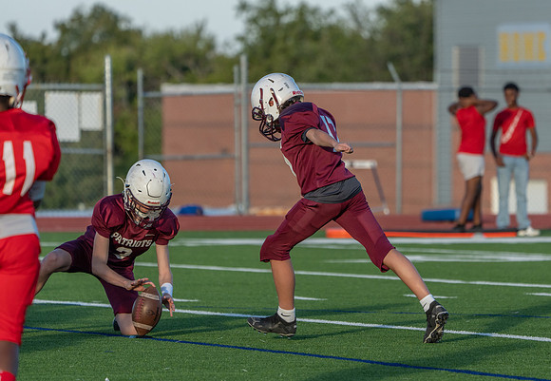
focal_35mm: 365
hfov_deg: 5.6
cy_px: 188
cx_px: 339
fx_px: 5647
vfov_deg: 3.9
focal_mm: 300
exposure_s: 1/1250
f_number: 5.6
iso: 640
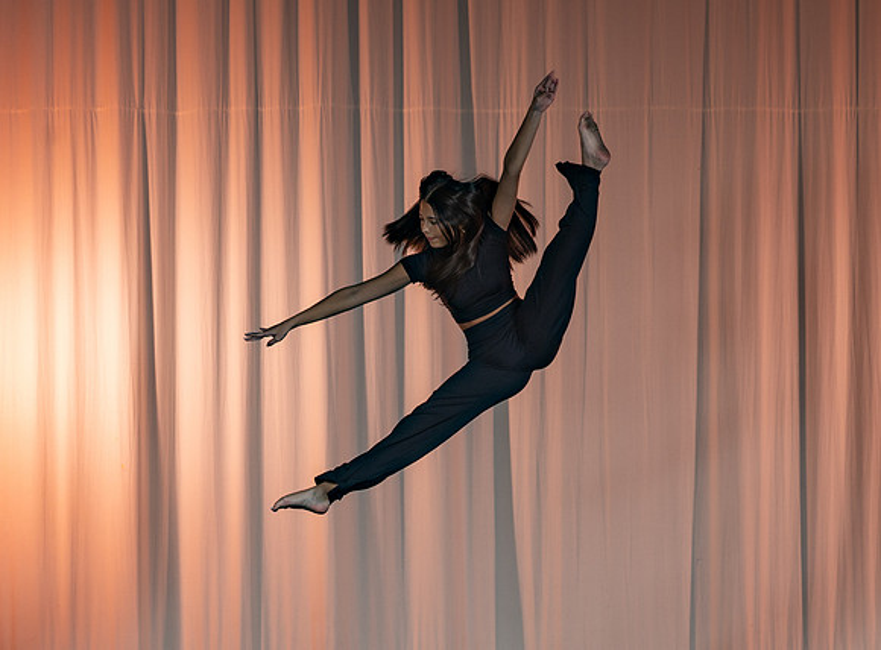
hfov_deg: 13.1
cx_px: 403
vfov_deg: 9.7
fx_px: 3833
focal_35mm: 151
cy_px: 556
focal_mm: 70
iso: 125
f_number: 7.1
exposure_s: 1/160
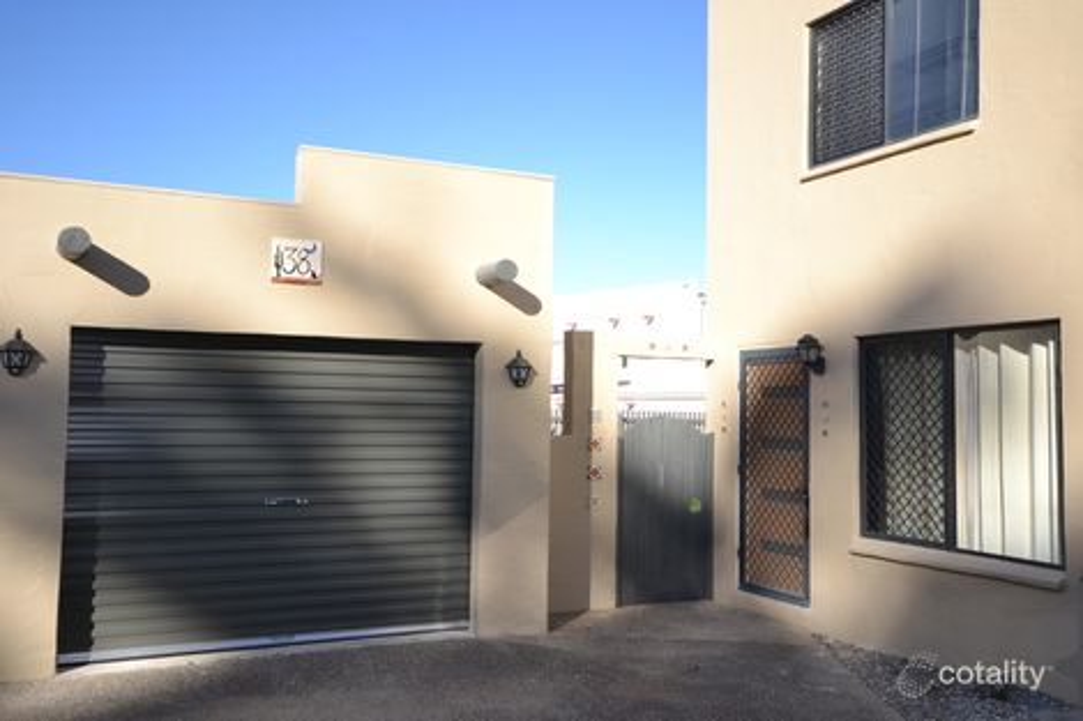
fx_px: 902
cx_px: 542
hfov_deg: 61.9
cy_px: 360
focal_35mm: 30
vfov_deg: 43.6
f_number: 6.3
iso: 100
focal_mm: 20
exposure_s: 1/160
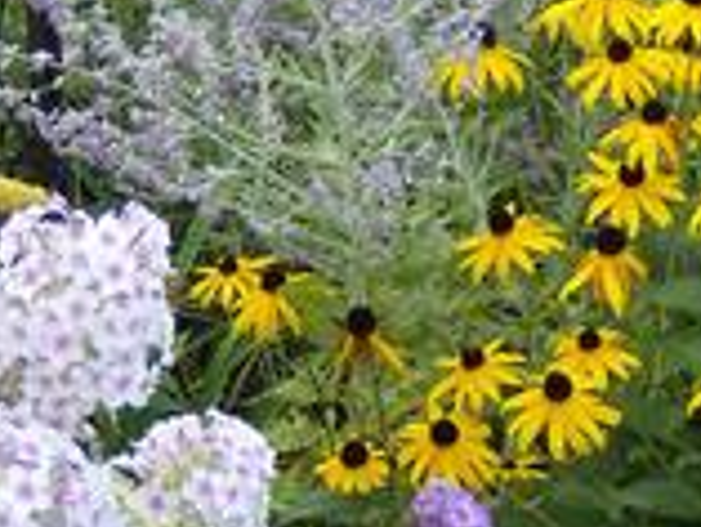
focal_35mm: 101
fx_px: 2047
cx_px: 505
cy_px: 241
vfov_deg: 14.7
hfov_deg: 19.3
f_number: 2.8
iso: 100
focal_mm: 6
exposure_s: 1/96.6
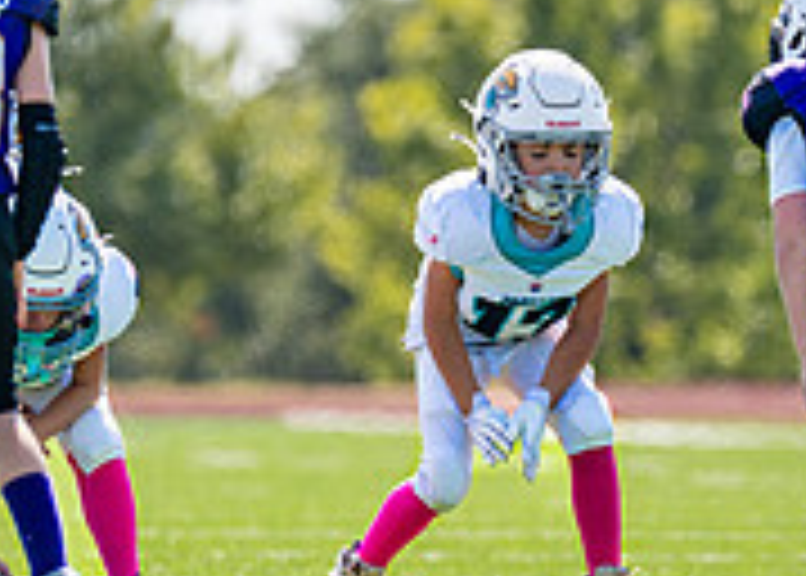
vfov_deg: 1.9
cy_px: 323
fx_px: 17770
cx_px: 572
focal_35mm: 776
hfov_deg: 2.6
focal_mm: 200
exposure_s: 1/2000
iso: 125
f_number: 2.8
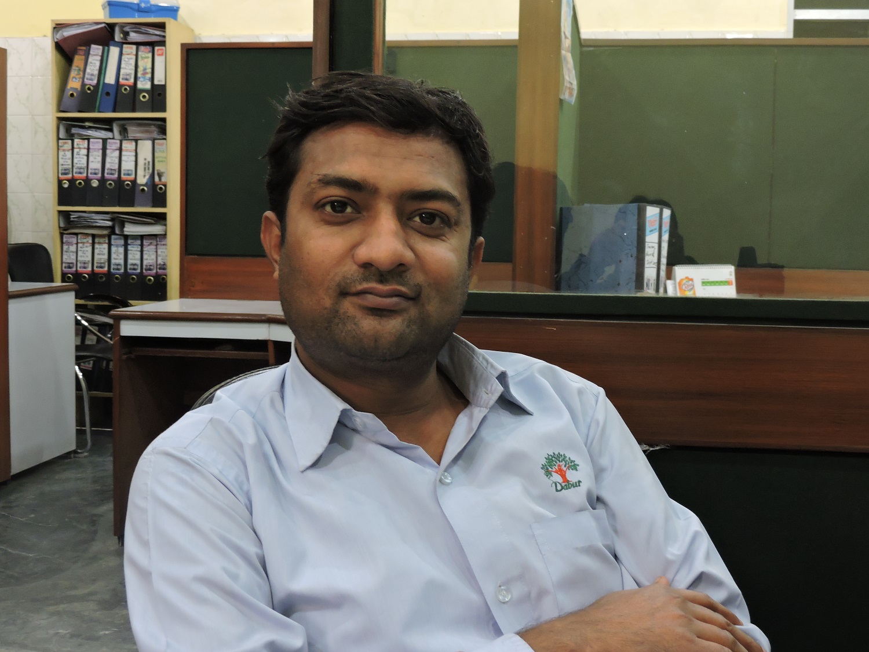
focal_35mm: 47
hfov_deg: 40.4
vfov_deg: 30.9
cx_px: 434
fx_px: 1180
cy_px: 326
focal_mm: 8.4
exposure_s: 1/13
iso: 560
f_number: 3.5
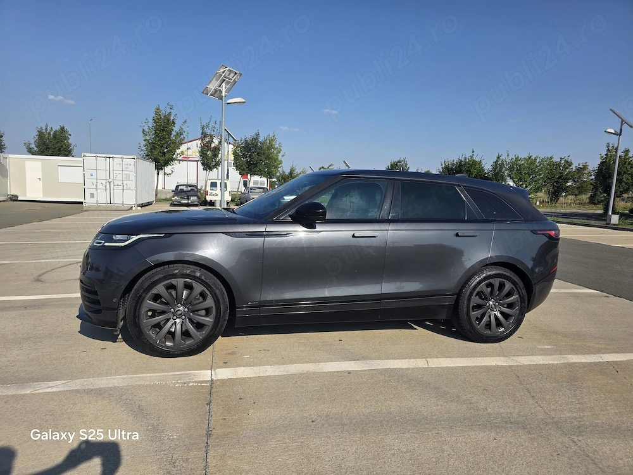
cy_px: 238
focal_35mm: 23
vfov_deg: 58.9
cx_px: 316
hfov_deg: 73.9
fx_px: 421
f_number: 1.7
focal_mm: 6.3
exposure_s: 1/6809
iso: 80
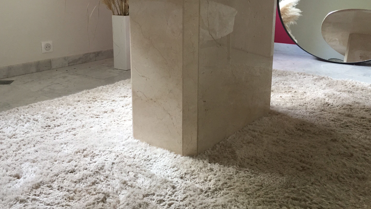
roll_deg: +0.6
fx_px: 354
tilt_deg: -13.2
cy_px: 74
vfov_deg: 32.6
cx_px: 180
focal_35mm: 36
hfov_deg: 55.3
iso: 64
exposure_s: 1/33
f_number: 2.2
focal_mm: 4.15
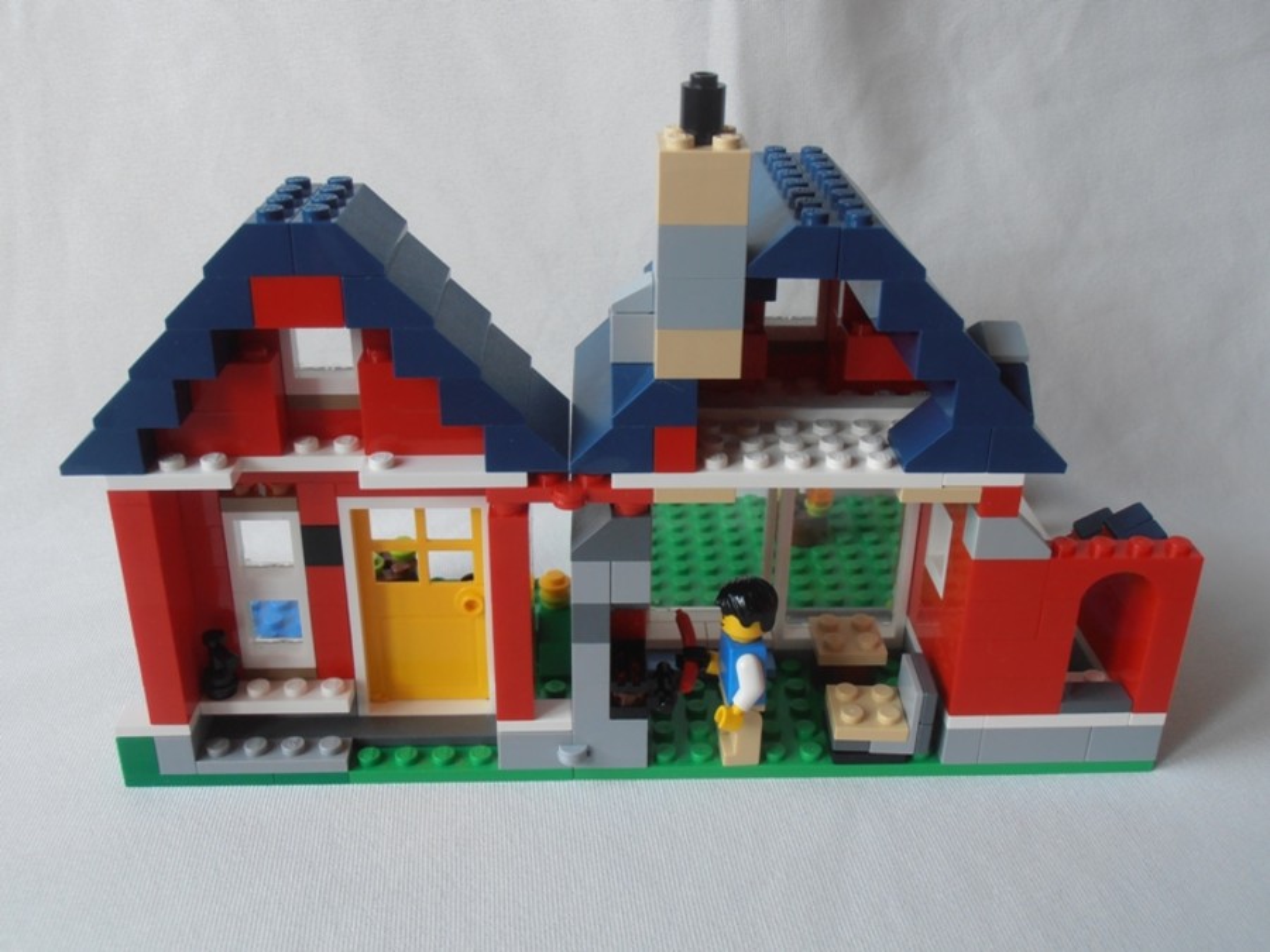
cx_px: 635
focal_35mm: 37
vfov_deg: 38.7
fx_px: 1357
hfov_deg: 50.1
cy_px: 476
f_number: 3.9
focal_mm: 6.61
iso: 80
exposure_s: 1/80
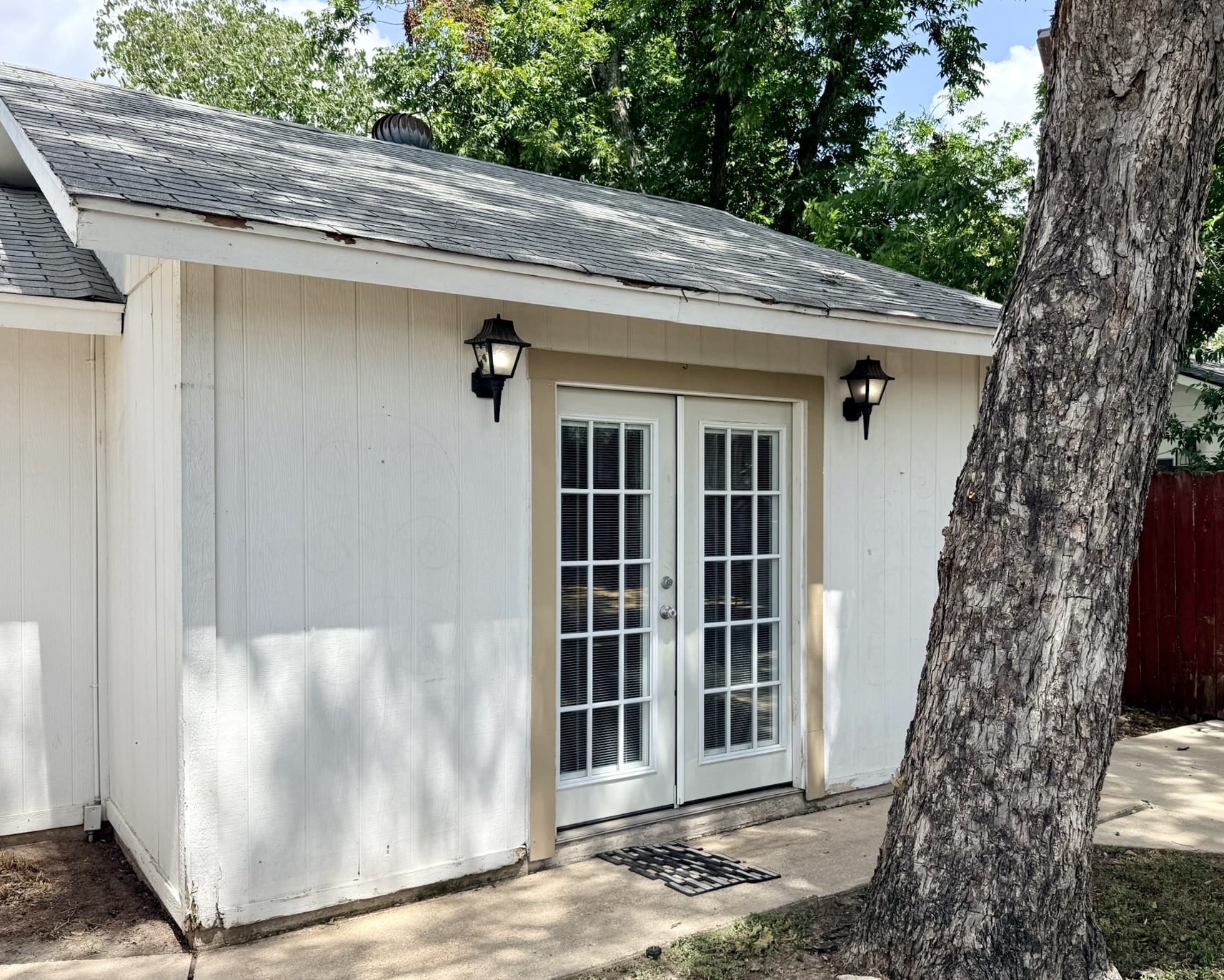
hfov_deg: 61.9
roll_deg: -0.4
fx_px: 1014
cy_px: 523
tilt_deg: -1.7
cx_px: 701
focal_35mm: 28
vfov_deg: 51.5
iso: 80
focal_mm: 6.76
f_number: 1.78
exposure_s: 1/2525
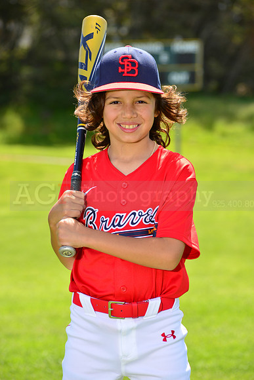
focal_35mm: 170
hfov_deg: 8.1
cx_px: 127
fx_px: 1798
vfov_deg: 12.1
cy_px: 190
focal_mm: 170
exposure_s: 1/250
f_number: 8
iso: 200
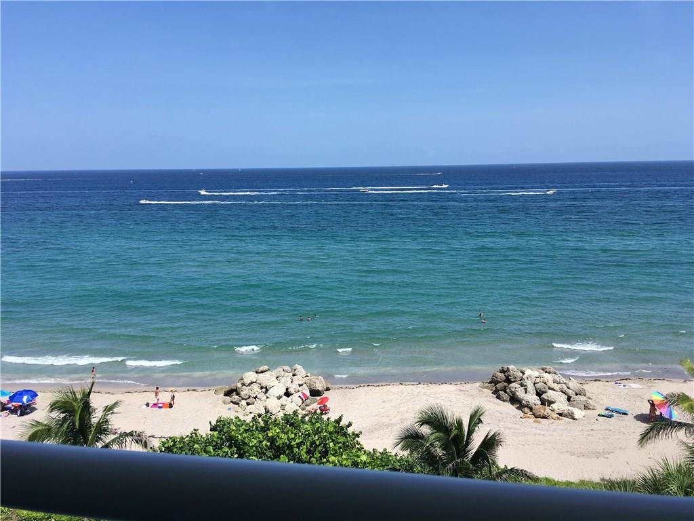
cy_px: 260
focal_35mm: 29
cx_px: 347
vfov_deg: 48.2
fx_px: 581
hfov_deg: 61.7
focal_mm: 4.15
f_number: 2.2
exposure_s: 1/1789
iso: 25
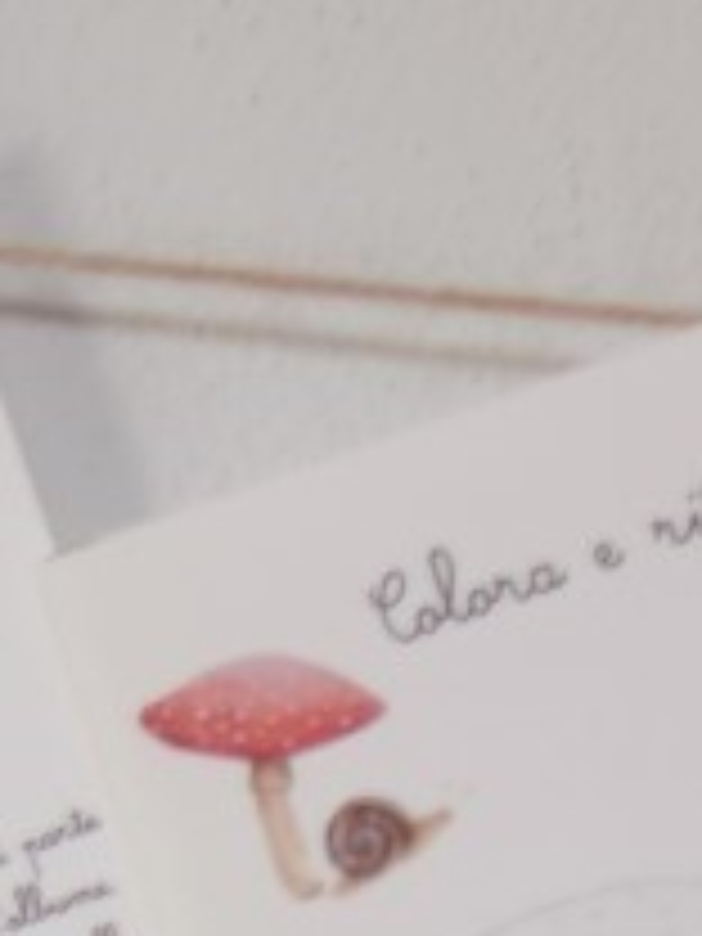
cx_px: -378
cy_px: 2864
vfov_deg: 4.8
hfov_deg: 3.7
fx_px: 10701
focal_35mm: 396
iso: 100
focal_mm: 35
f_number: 1.8
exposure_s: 1/100
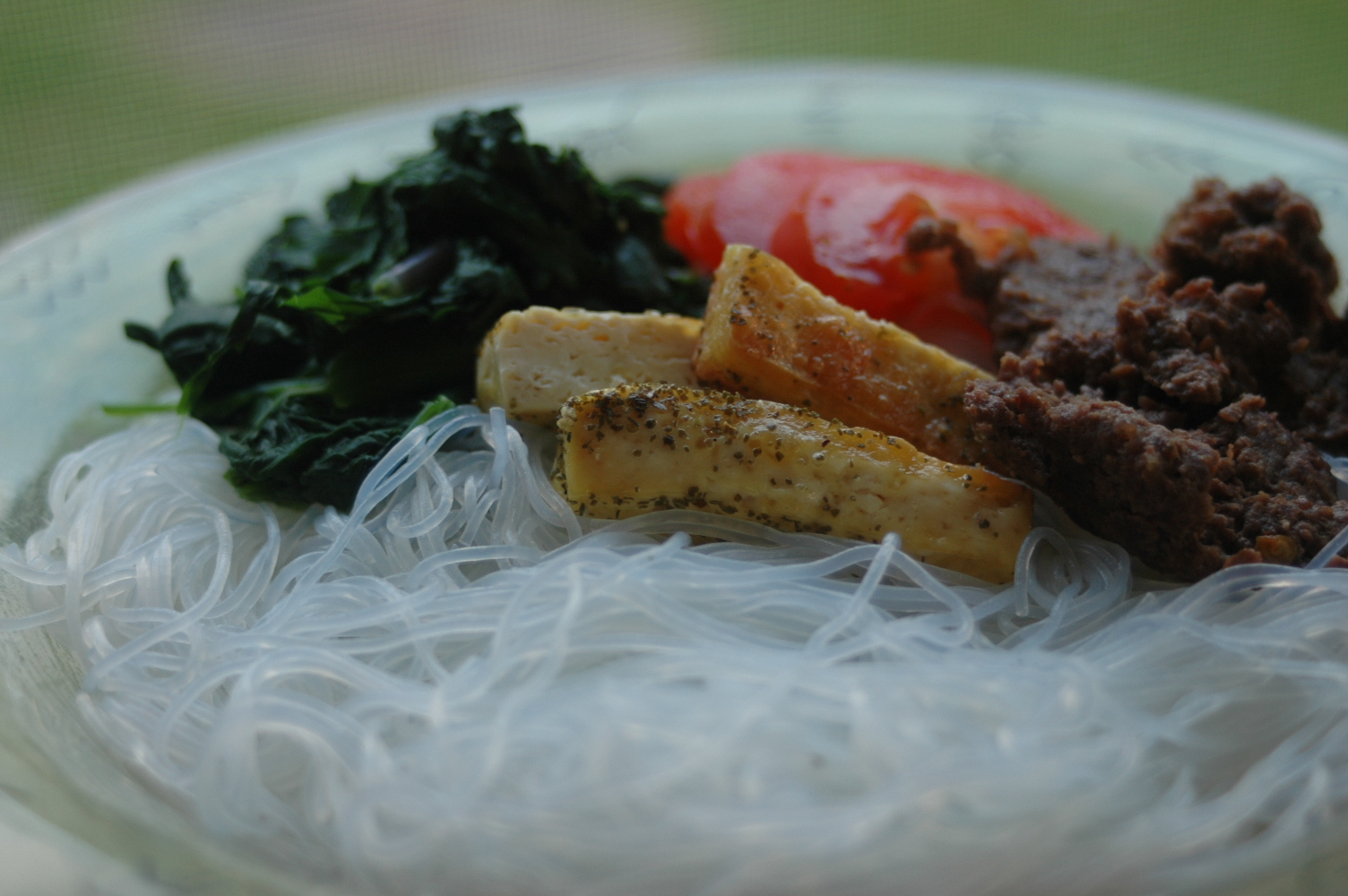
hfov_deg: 28.1
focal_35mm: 72
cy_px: 448
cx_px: 674
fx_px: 2694
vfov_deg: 18.9
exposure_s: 1/50
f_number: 3.8
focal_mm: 48
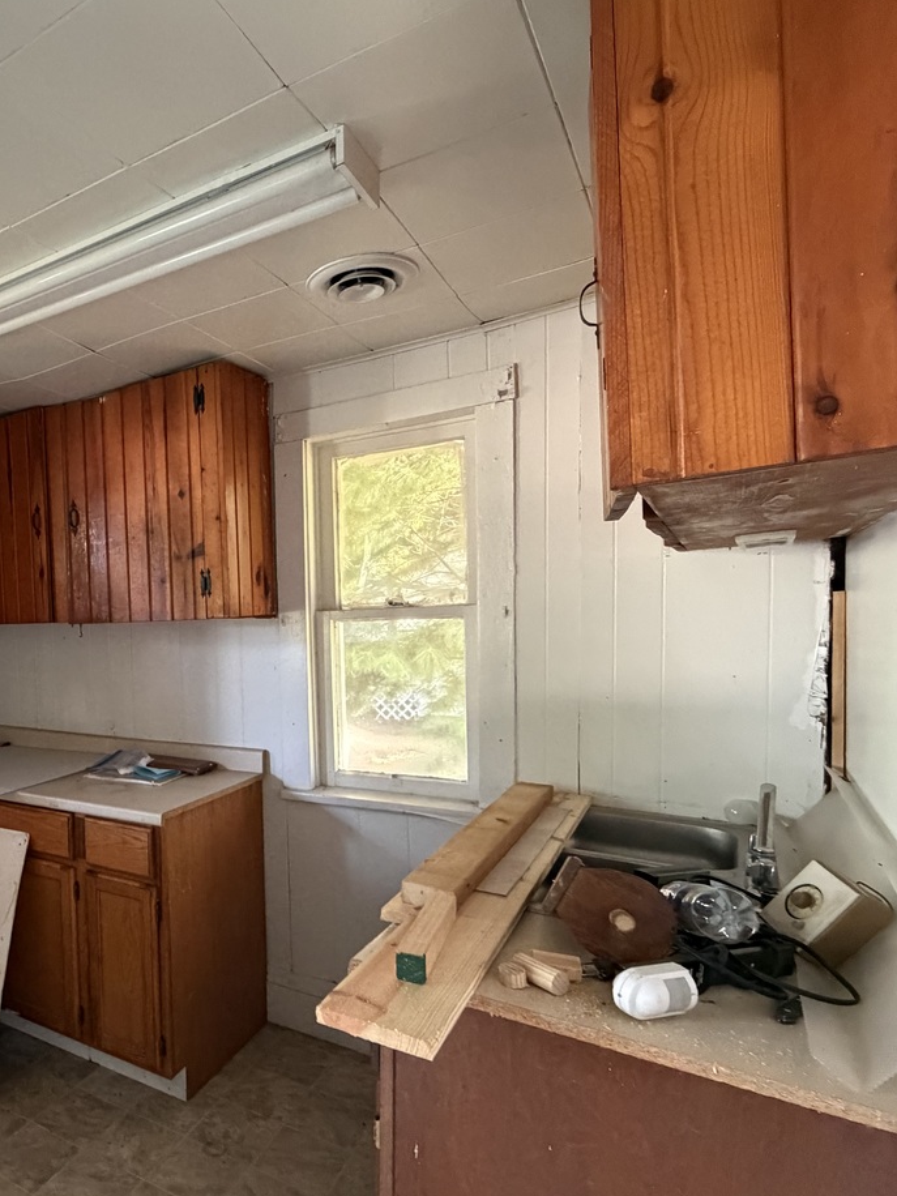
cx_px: 125
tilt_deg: -4.0
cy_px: 655
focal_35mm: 22
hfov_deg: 54.8
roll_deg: +3.1
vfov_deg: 76.2
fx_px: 760
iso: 800
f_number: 2.2
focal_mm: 2.22
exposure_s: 1/60
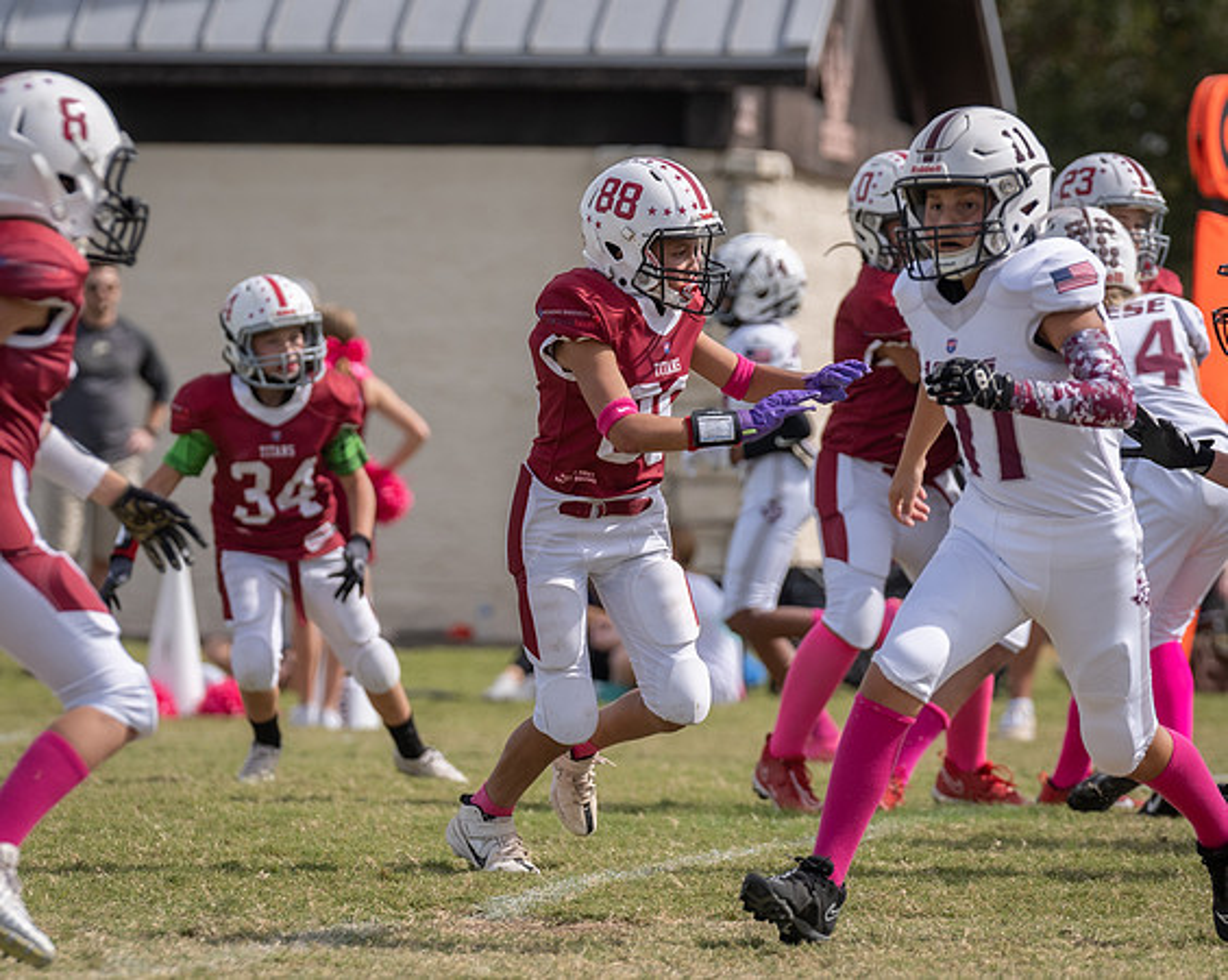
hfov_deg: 4.7
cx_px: 515
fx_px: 14947
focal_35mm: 412
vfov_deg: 3.8
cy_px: 450
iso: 100
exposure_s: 1/1250
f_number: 4
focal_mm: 200
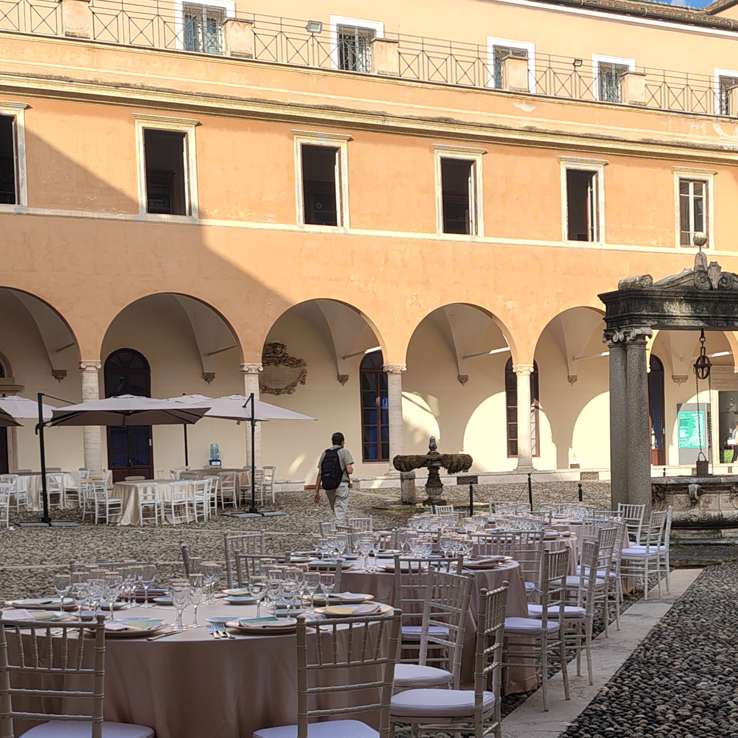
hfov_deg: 31.0
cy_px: 491
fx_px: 1303
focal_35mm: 54
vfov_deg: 31.4
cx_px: 567
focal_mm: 4.71
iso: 144
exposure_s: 1/760
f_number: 1.7
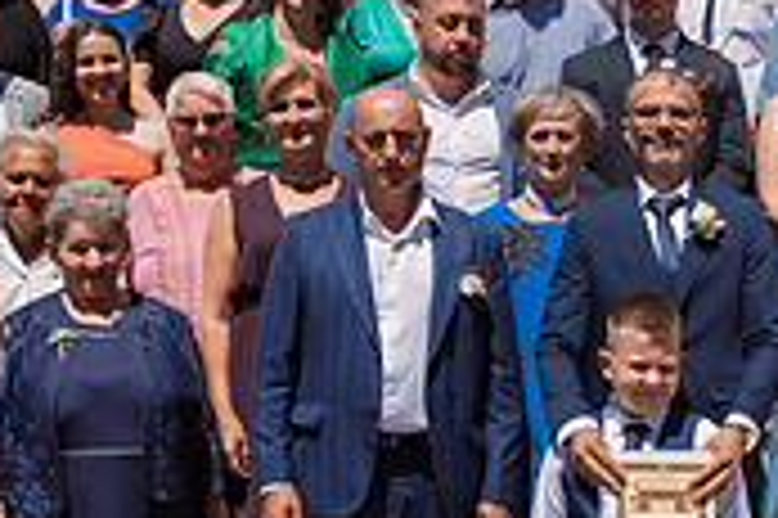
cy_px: 252
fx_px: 2310
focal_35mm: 107
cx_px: 662
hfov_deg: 18.9
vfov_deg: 12.8
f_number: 4
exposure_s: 1/2500
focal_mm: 29
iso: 200
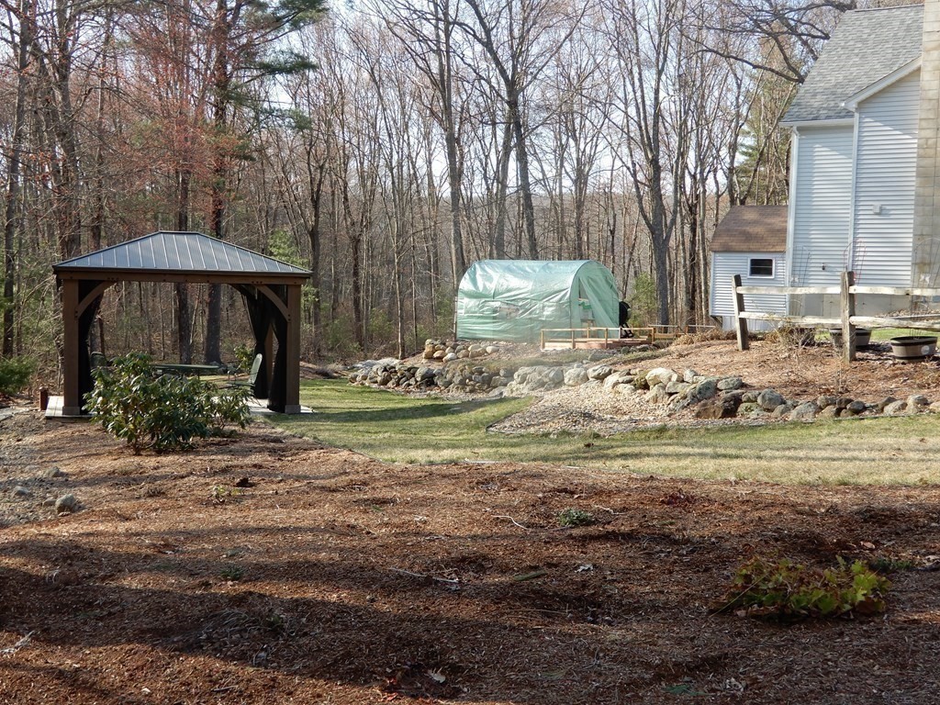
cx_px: 470
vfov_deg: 32.2
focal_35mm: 45
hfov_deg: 42.1
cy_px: 352
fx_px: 1222
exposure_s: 1/160
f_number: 4
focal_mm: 8
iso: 80
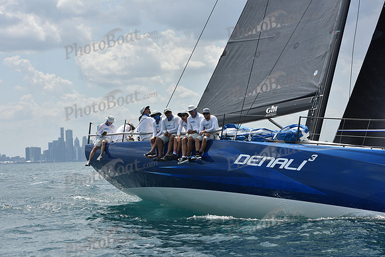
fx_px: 920
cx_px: 192
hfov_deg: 23.6
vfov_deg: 15.9
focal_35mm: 86
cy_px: 128
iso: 250
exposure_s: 1/1250
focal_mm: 86
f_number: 8
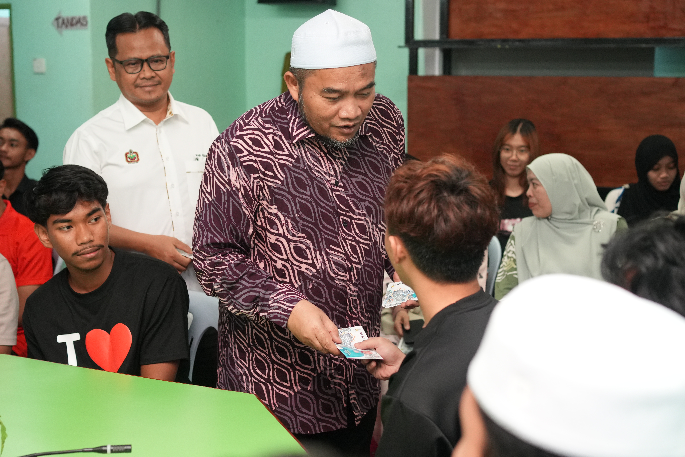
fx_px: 989
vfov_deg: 26.0
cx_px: 342
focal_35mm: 52
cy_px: 228
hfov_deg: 38.2
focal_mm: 35
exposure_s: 1/200
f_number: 2.8
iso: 2000
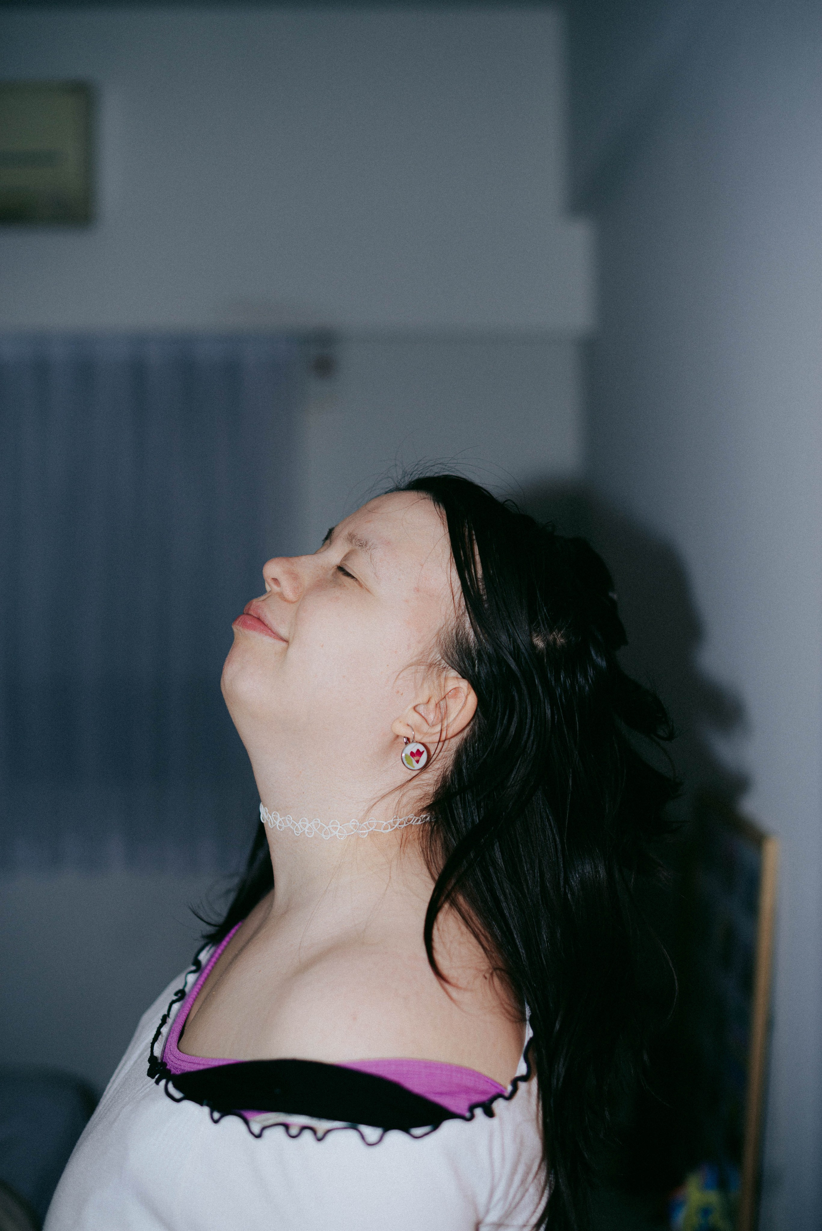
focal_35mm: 50
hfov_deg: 27.0
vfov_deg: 39.6
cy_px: 616
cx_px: 411
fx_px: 1711
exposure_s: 1/250
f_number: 2.2
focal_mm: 50
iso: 125
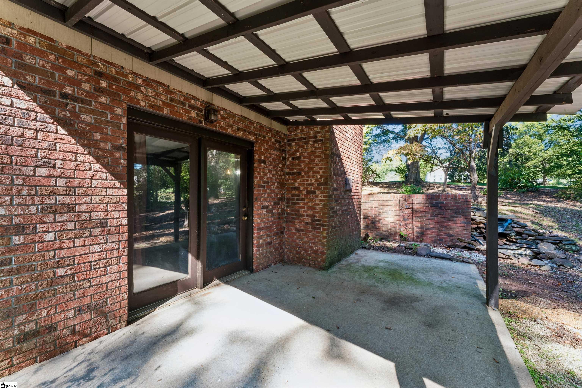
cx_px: 291
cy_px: 194
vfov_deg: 81.2
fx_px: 226
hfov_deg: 104.3
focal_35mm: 14
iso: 100
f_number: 22
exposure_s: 1/1.25
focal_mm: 14
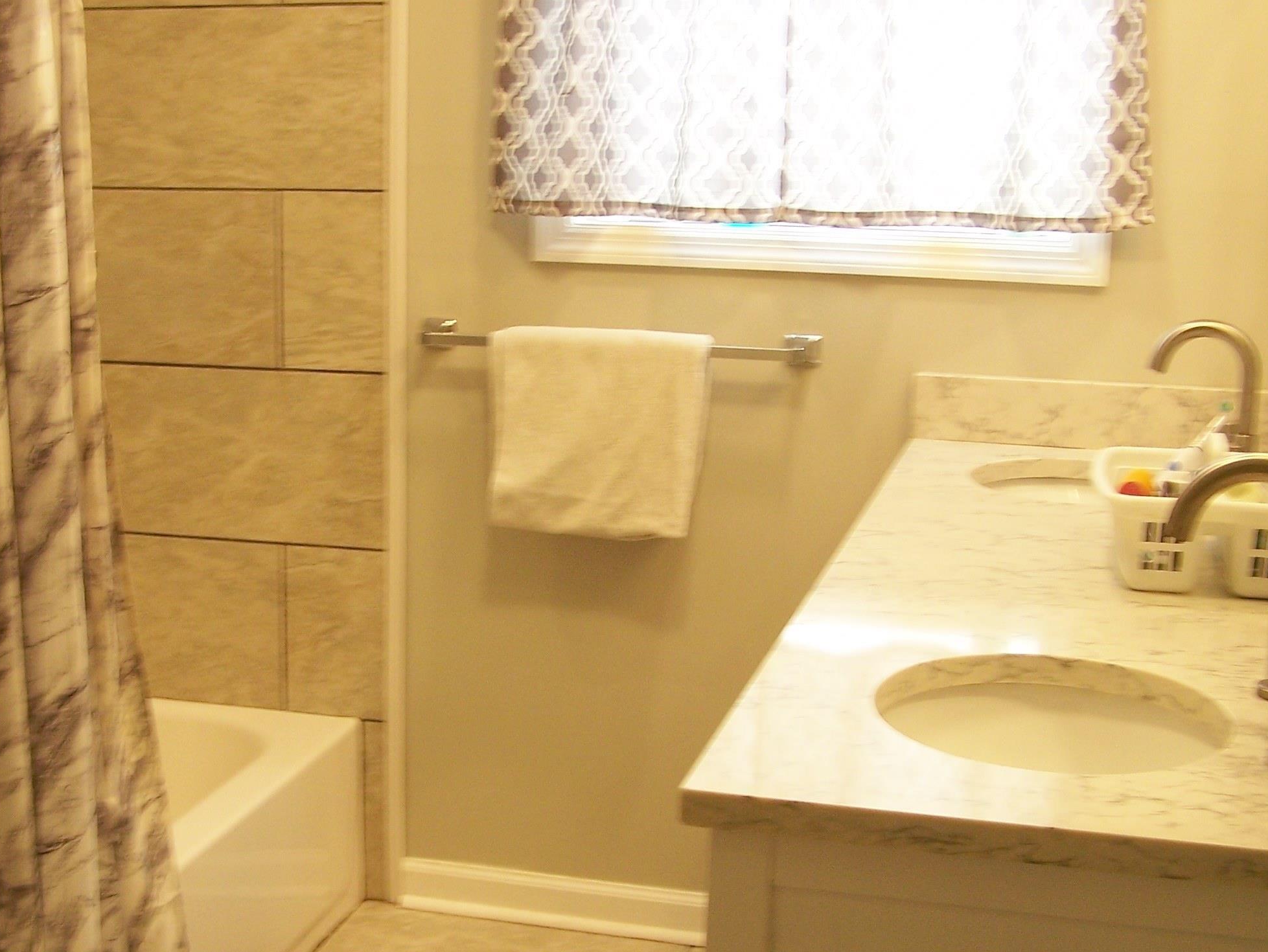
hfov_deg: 34.7
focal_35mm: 55
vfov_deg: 26.6
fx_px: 2016
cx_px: 452
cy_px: 543
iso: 80
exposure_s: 1/25
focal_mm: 6.3
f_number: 2.8
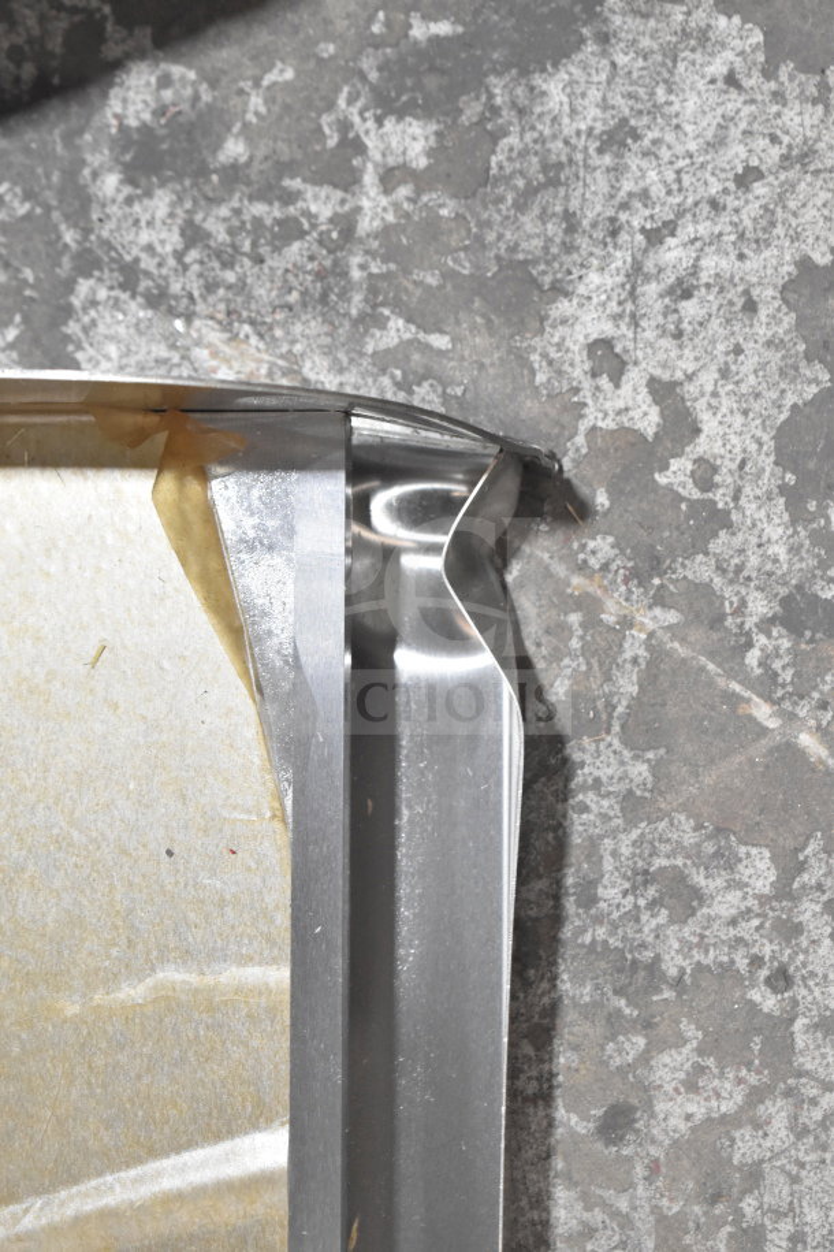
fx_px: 2867
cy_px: 626
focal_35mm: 82
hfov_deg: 16.6
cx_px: 417
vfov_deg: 24.6
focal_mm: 55
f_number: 5.6
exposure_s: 1/100
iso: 2200
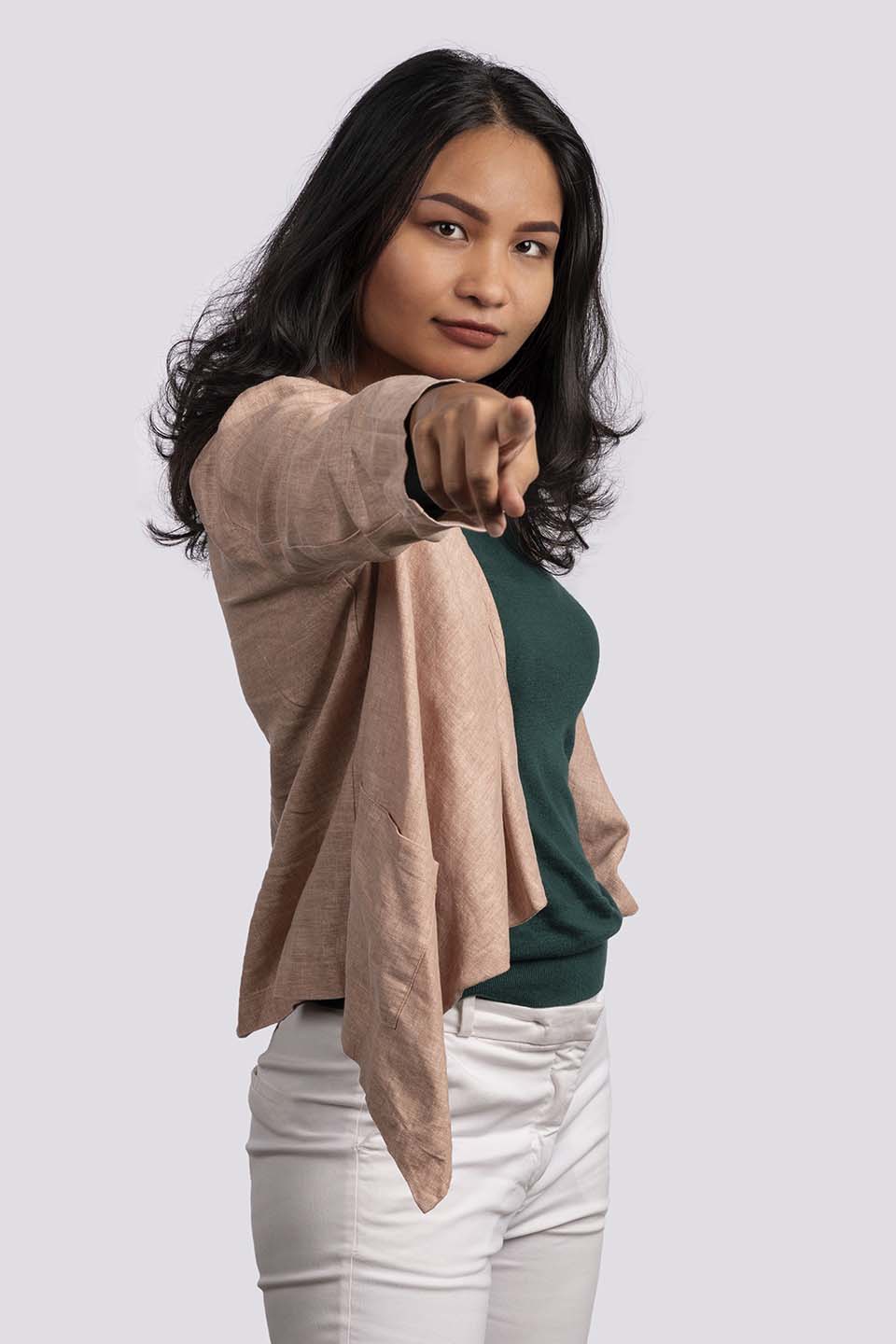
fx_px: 3920
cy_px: 672
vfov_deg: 19.5
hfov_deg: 13.0
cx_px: 448
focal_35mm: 105
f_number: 10
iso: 125
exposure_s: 1/250
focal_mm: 105
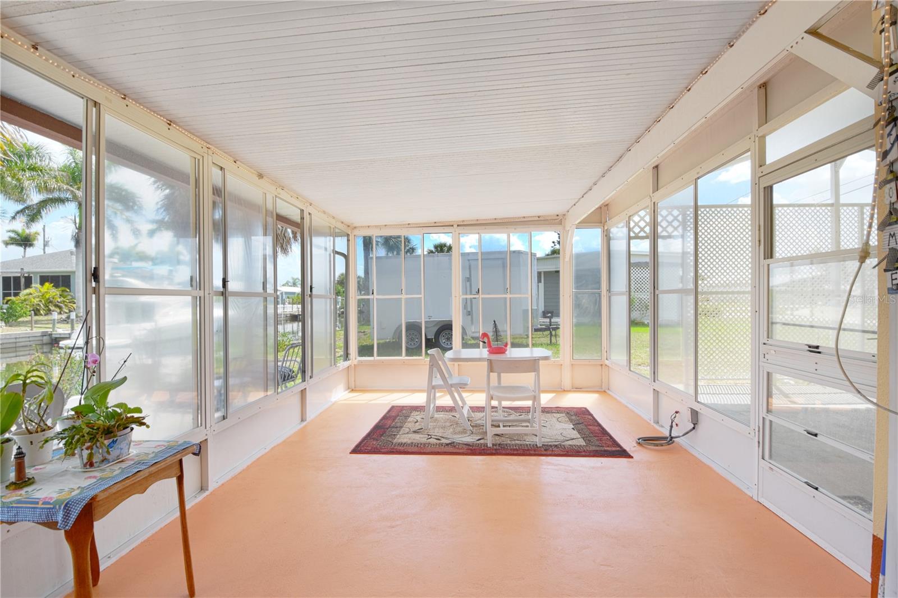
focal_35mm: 16
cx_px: 449
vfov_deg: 72.0
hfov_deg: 95.0
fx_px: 411
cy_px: 299
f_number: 8
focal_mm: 11
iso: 200
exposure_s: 1/30
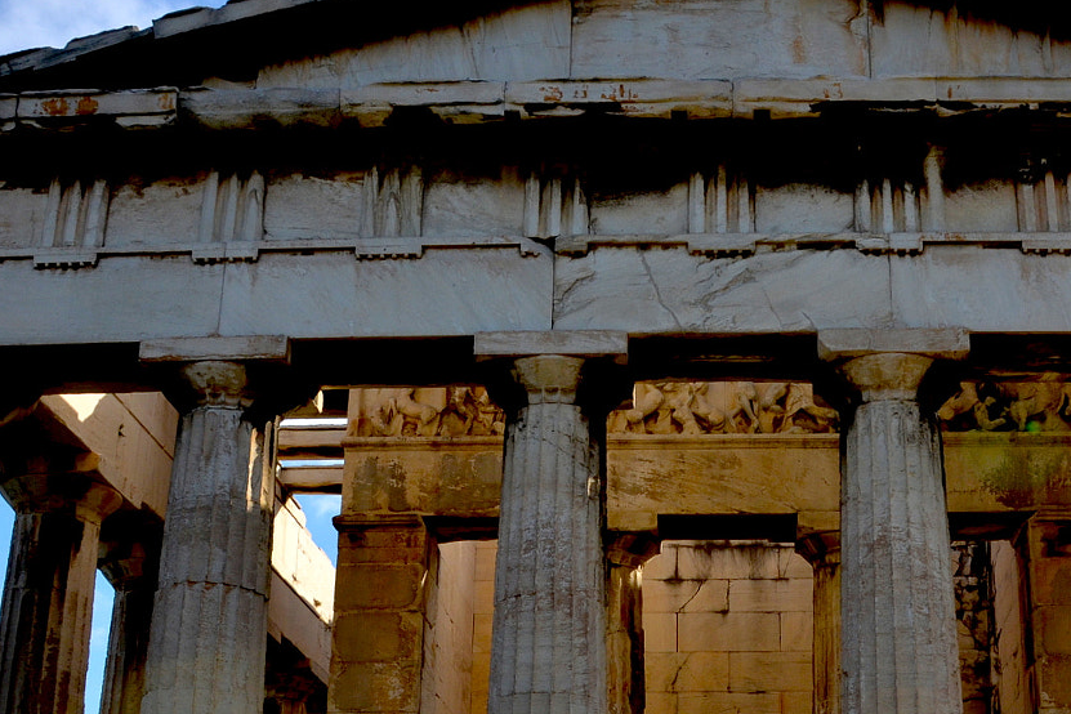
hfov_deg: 37.7
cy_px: 504
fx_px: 1547
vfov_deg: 25.8
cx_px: 731
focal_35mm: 52
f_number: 13
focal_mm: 18
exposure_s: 1/200
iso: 200
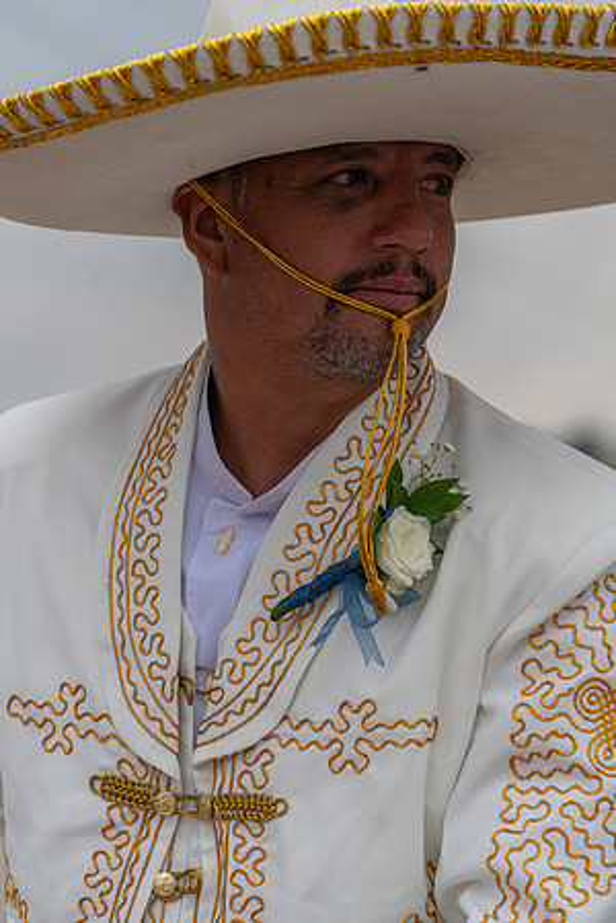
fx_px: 4081
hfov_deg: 8.6
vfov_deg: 12.9
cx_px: 308
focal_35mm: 159
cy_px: 462
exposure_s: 1/200
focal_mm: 159
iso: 100
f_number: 5.6
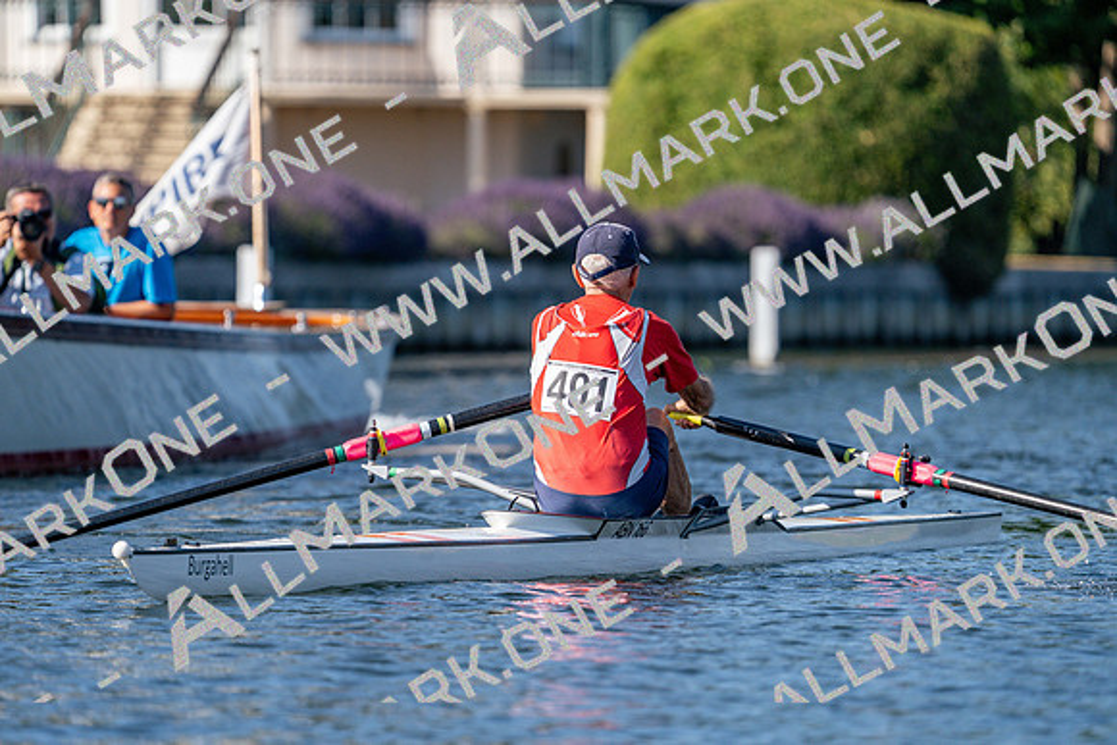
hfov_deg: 5.0
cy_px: 372
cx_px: 558
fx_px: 12879
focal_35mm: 415
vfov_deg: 3.3
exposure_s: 1/1600
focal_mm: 415
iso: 320
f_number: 6.3
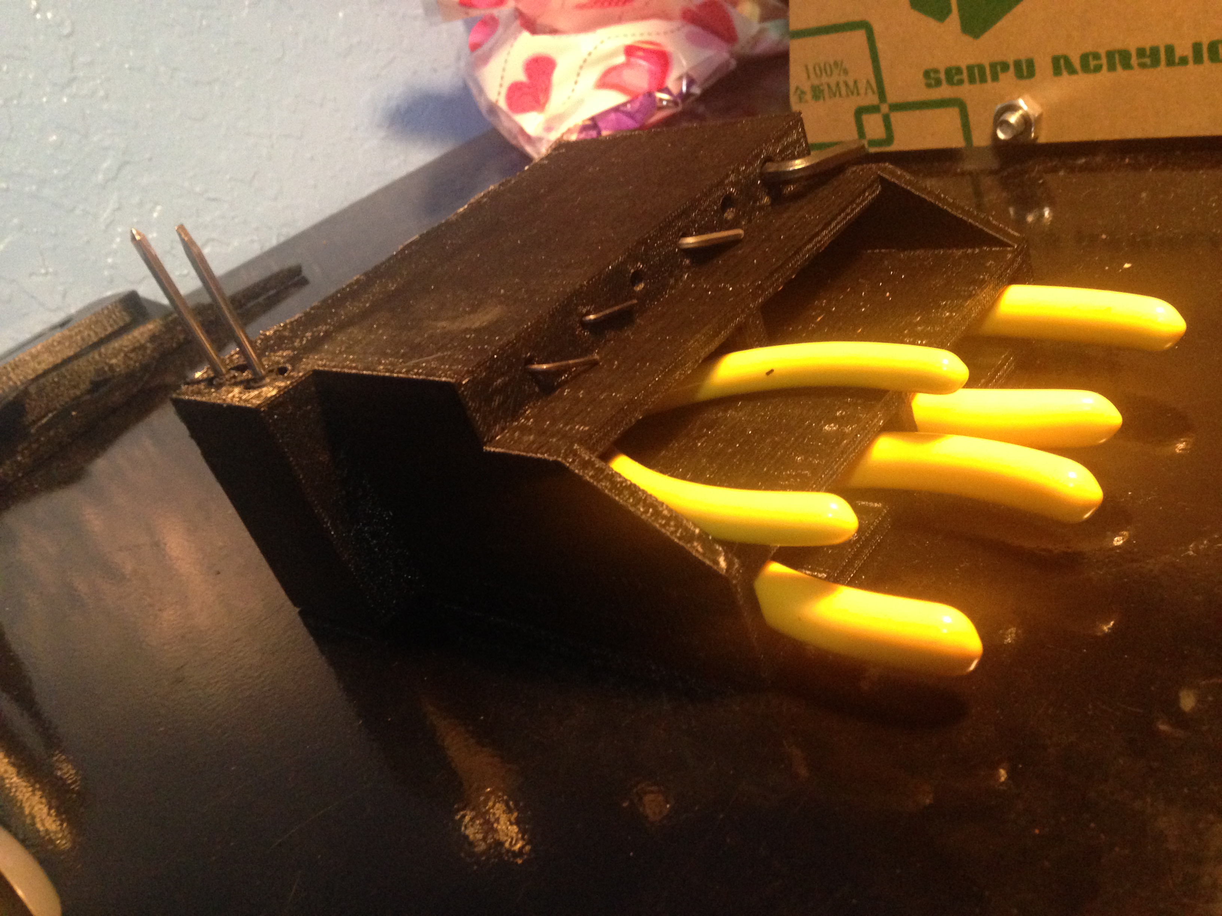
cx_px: 611
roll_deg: +23.4
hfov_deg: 55.4
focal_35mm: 33
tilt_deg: -27.9
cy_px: 458
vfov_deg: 42.9
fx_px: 1165
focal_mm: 4.12
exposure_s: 1/17
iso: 400
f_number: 2.4
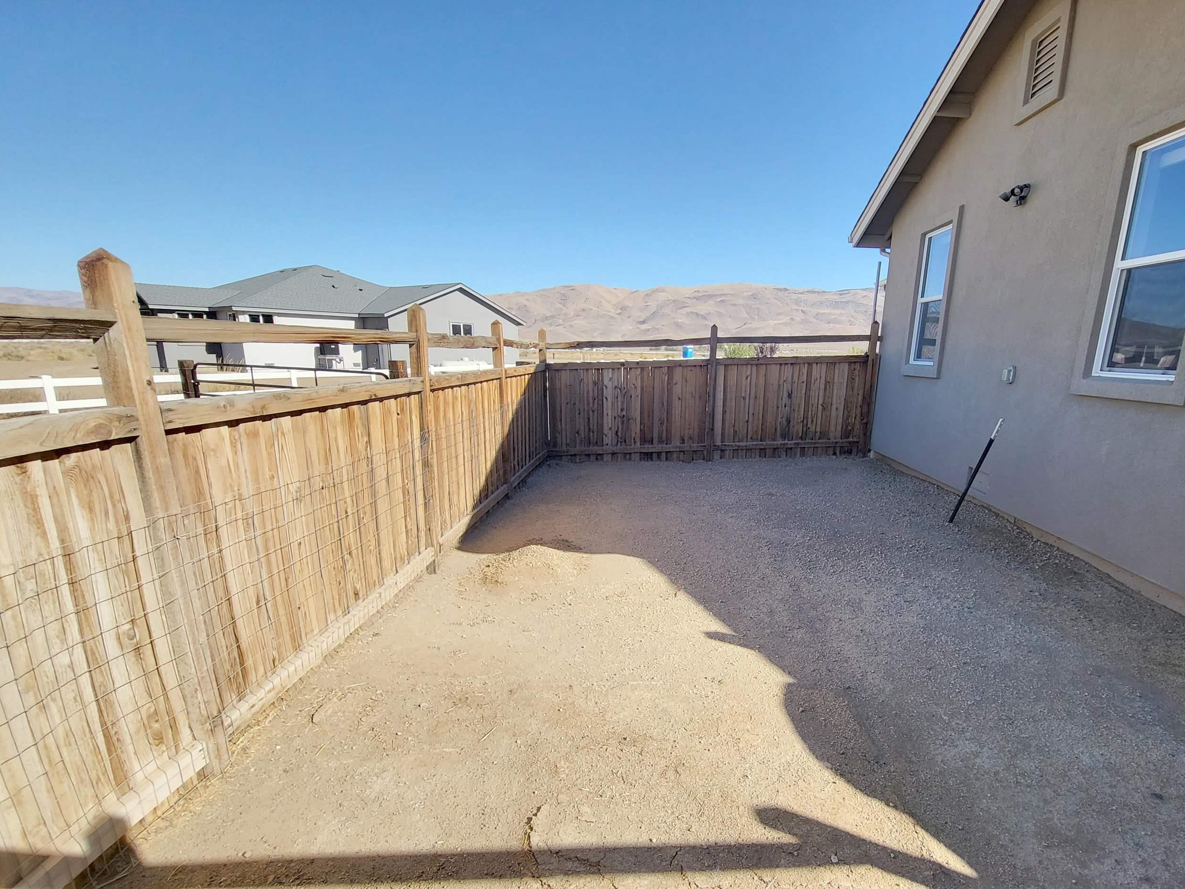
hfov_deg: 93.8
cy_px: 508
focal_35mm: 16
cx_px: 682
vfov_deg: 77.7
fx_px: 548
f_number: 2.2
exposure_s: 1/596
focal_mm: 1.74
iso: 32
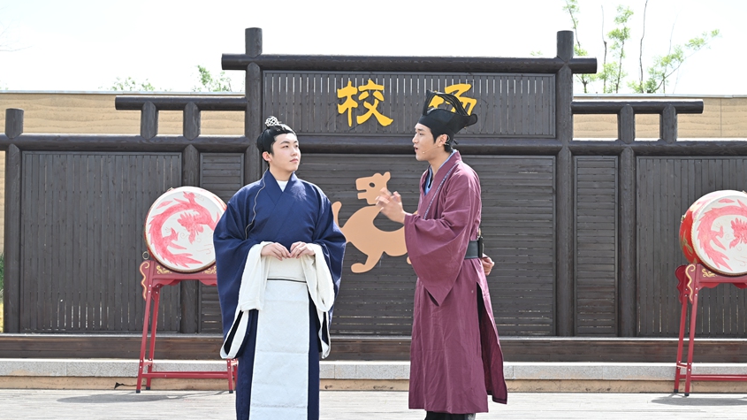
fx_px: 1287
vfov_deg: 18.5
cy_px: 241
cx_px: 369
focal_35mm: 65
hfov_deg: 32.4
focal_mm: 61
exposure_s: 1/125
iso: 100
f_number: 7.1
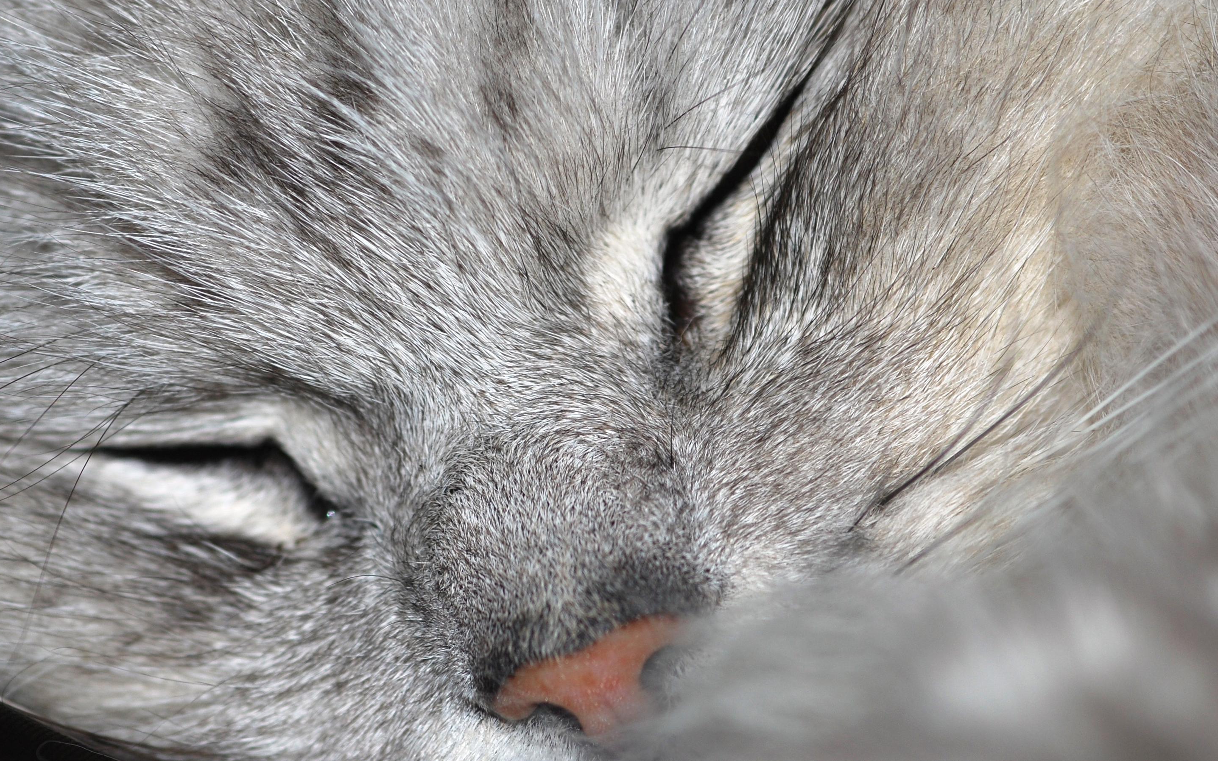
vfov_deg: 6.1
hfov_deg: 9.7
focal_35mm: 217
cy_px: 272
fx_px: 7193
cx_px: 464
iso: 100
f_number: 4
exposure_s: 1/125
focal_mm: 105
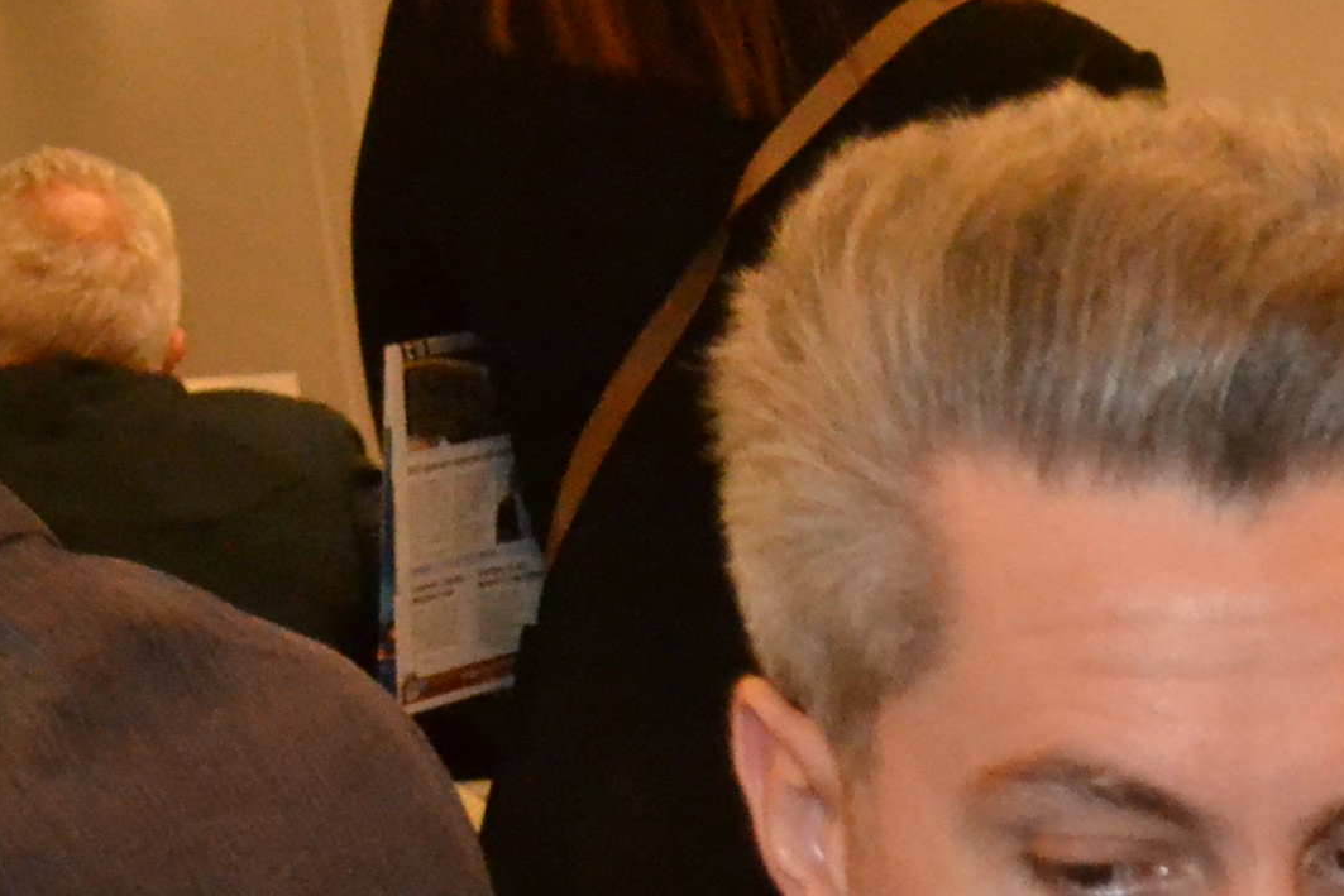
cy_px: 1856
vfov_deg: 9.0
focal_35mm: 143
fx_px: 5339
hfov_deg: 12.8
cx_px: 2584
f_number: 4
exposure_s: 1/160
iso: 3200
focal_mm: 22
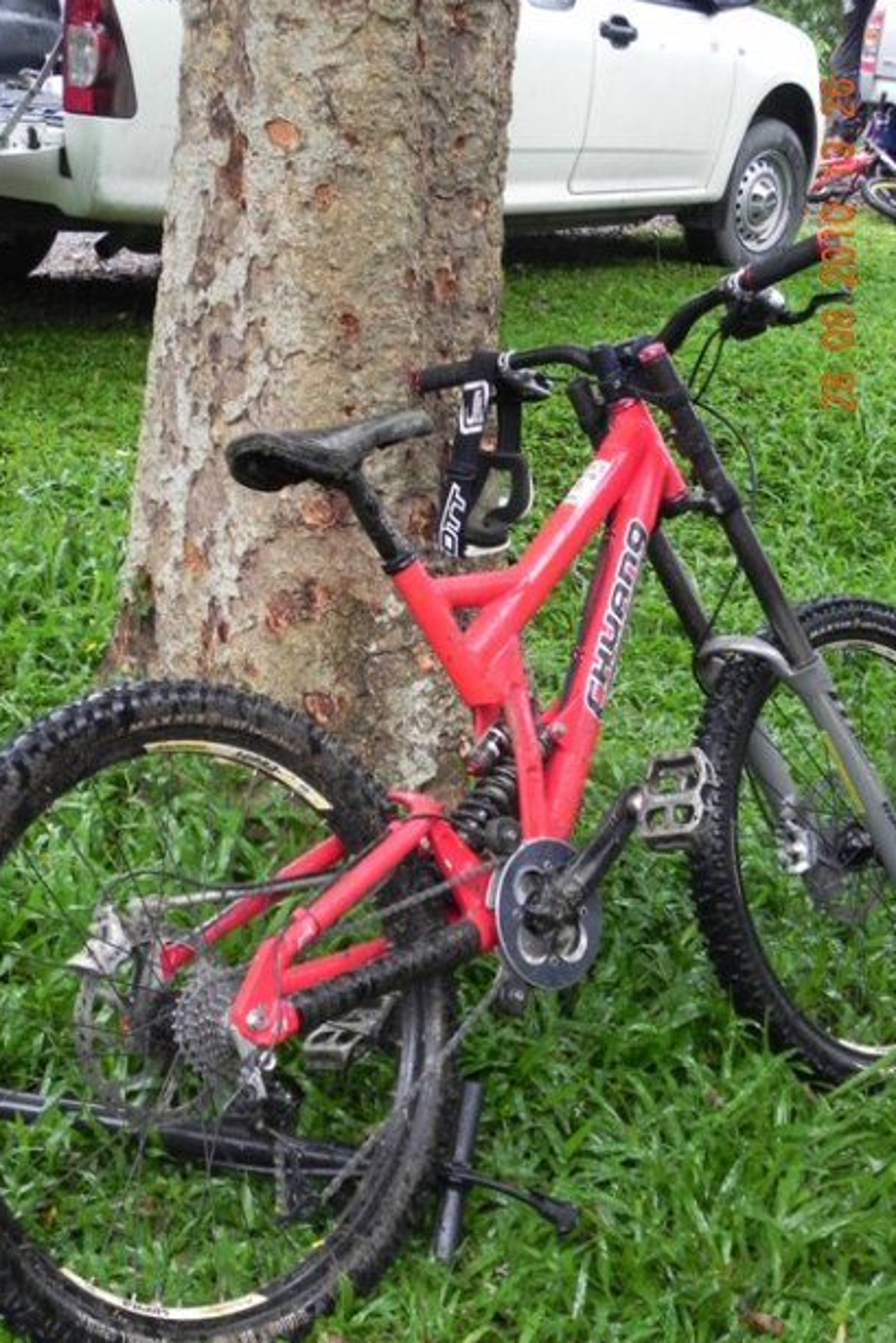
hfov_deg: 24.6
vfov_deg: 36.2
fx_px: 2052
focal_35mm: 55
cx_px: 433
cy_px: 675
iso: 160
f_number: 3.5
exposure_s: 1/70
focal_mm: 9.2
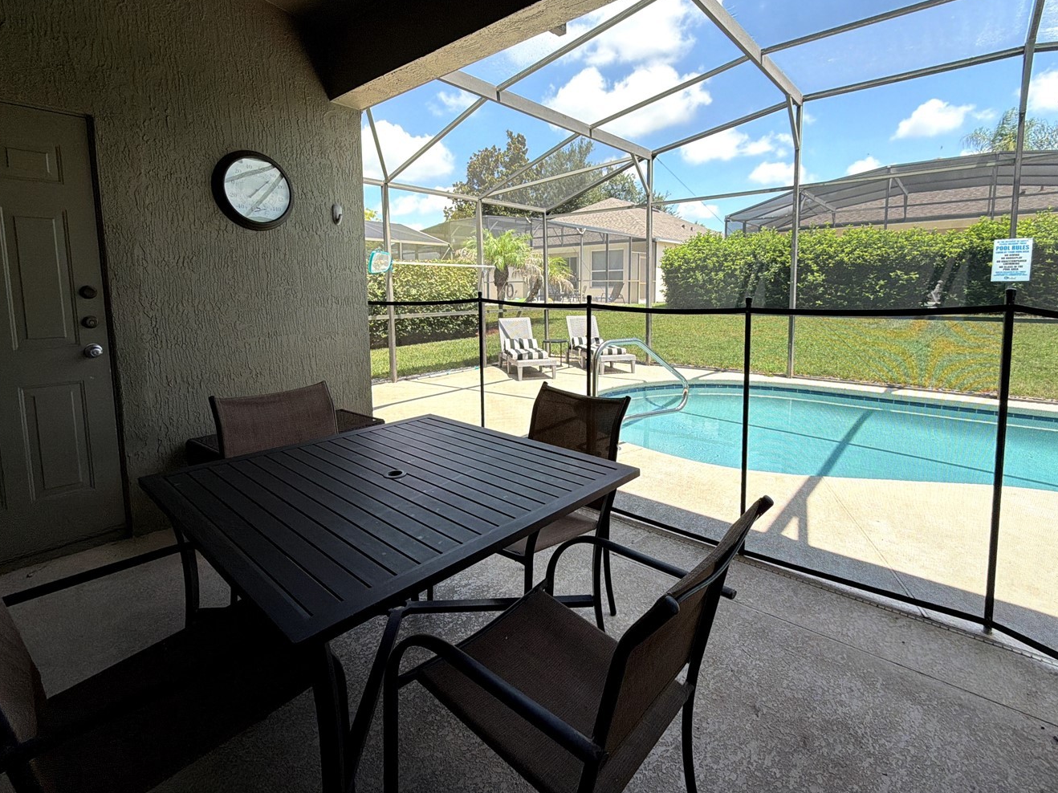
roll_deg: +3.4
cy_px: 343
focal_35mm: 17
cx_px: 527
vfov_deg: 74.3
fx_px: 519
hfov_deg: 91.0
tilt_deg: -8.0
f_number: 2.2
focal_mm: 2.22
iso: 50
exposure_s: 1/502
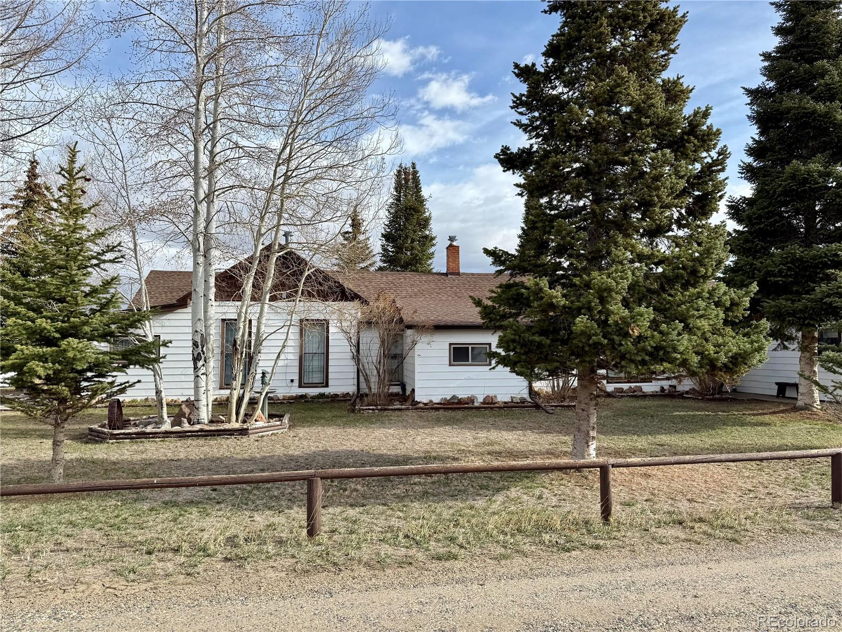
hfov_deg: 71.6
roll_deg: +0.8
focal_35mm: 24
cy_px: 316
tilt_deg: +4.7
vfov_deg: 56.8
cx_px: 421
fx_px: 584
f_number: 1.78
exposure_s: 1/2907
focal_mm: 6.76
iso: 80
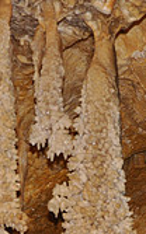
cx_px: 24
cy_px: 191
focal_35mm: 212
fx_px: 1353
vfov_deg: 9.9
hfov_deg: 6.2
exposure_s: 1/60
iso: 800
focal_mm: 40
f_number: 4.5
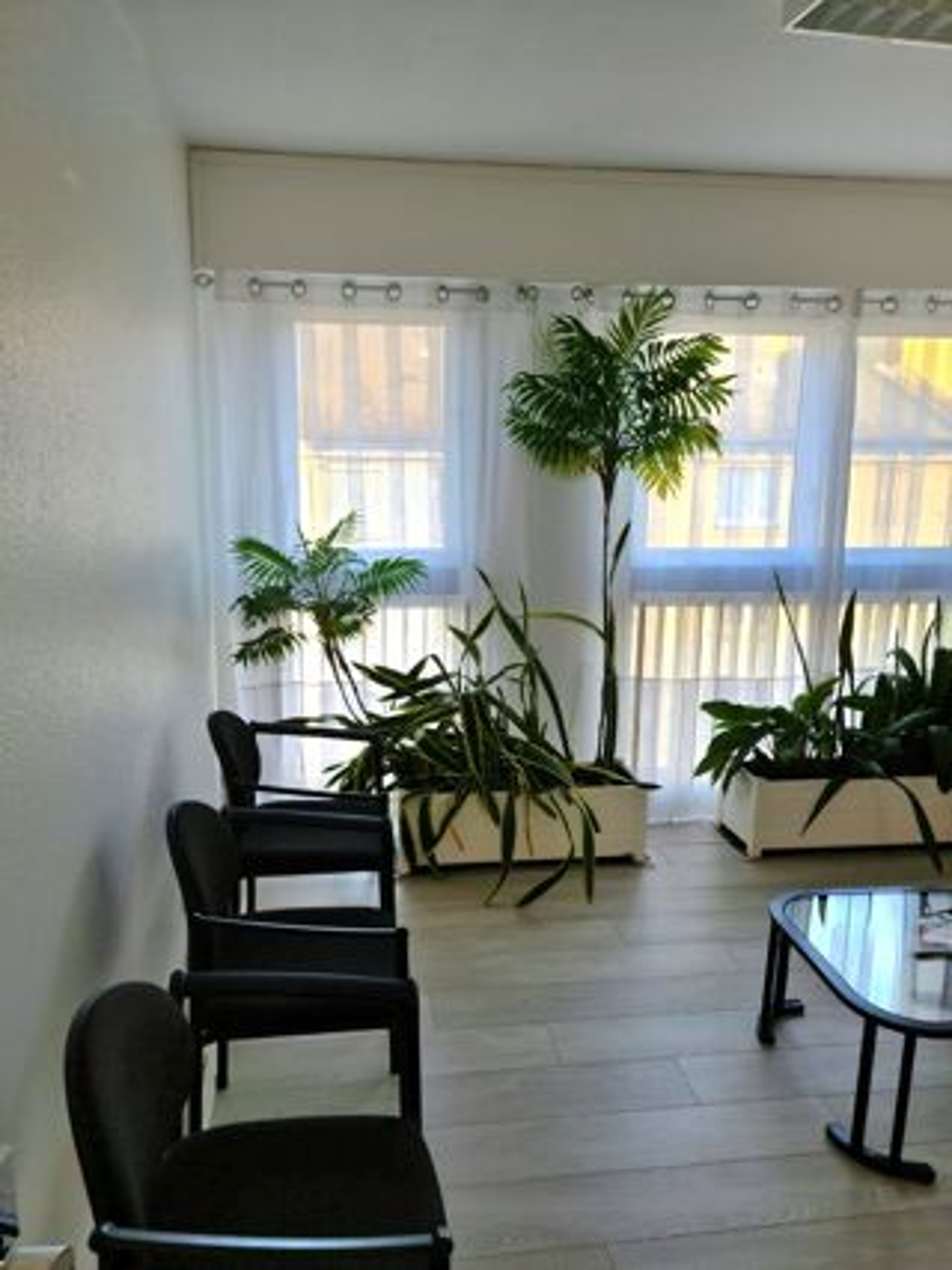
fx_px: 991
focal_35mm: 27
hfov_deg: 51.3
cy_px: 635
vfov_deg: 65.3
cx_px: 476
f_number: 2
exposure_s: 1/50
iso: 40
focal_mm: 5.9
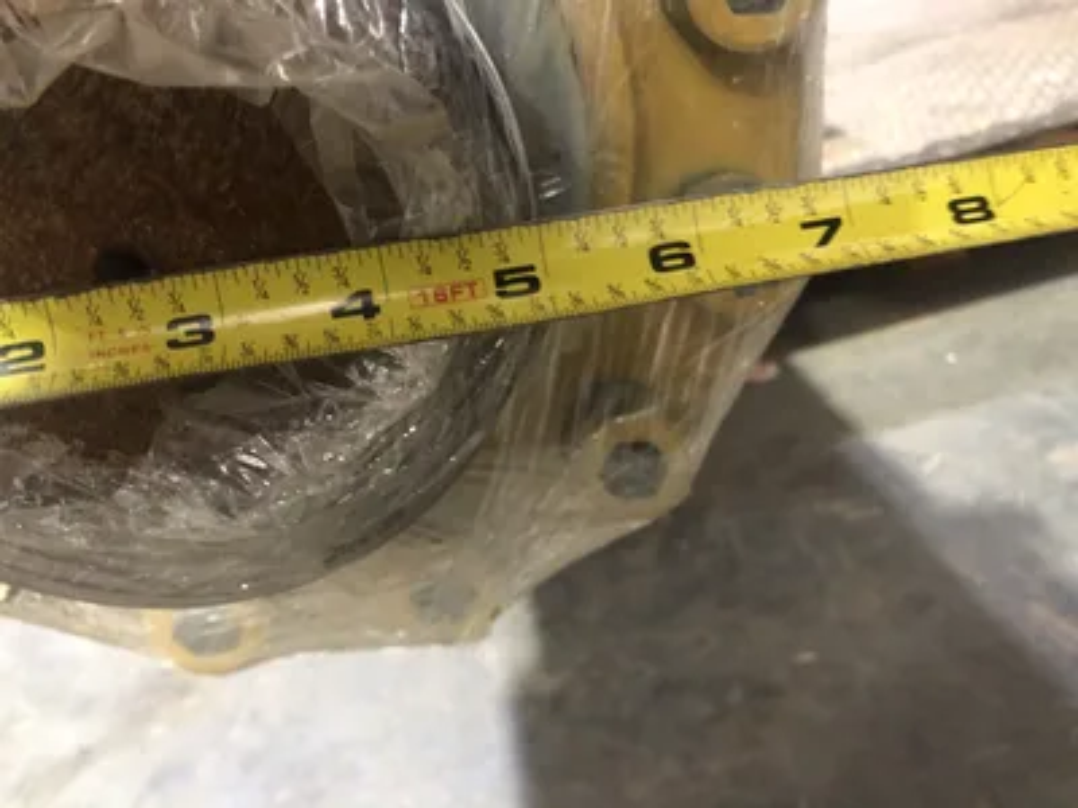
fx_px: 872
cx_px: 539
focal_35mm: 28
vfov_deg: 49.7
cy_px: 404
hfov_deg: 63.4
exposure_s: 1/5
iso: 100
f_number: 1.8
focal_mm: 3.99
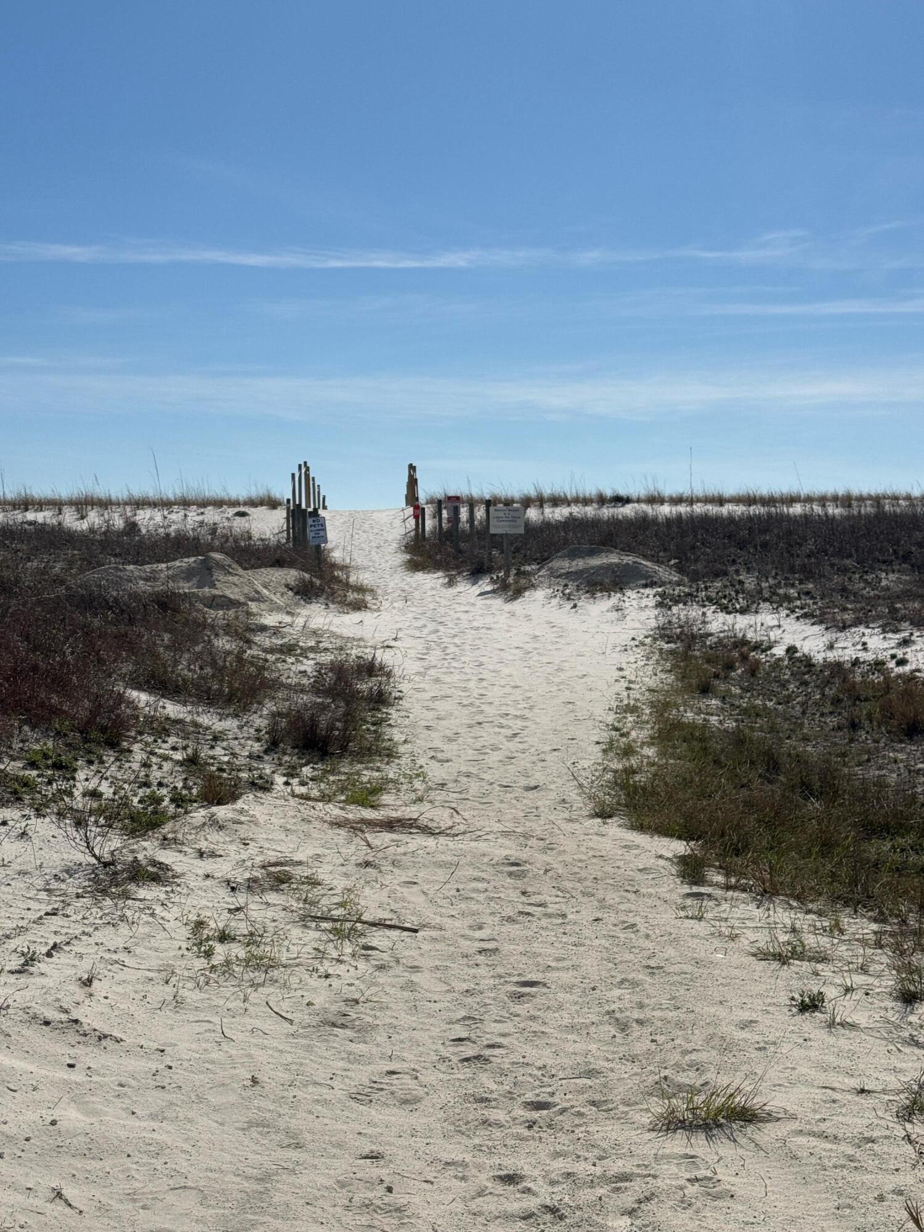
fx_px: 1708
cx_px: 462
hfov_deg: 30.3
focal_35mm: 48
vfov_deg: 39.7
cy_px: 616
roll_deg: +0.6
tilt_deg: -1.3
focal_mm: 6.76
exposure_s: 1/13333
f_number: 1.78
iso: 50
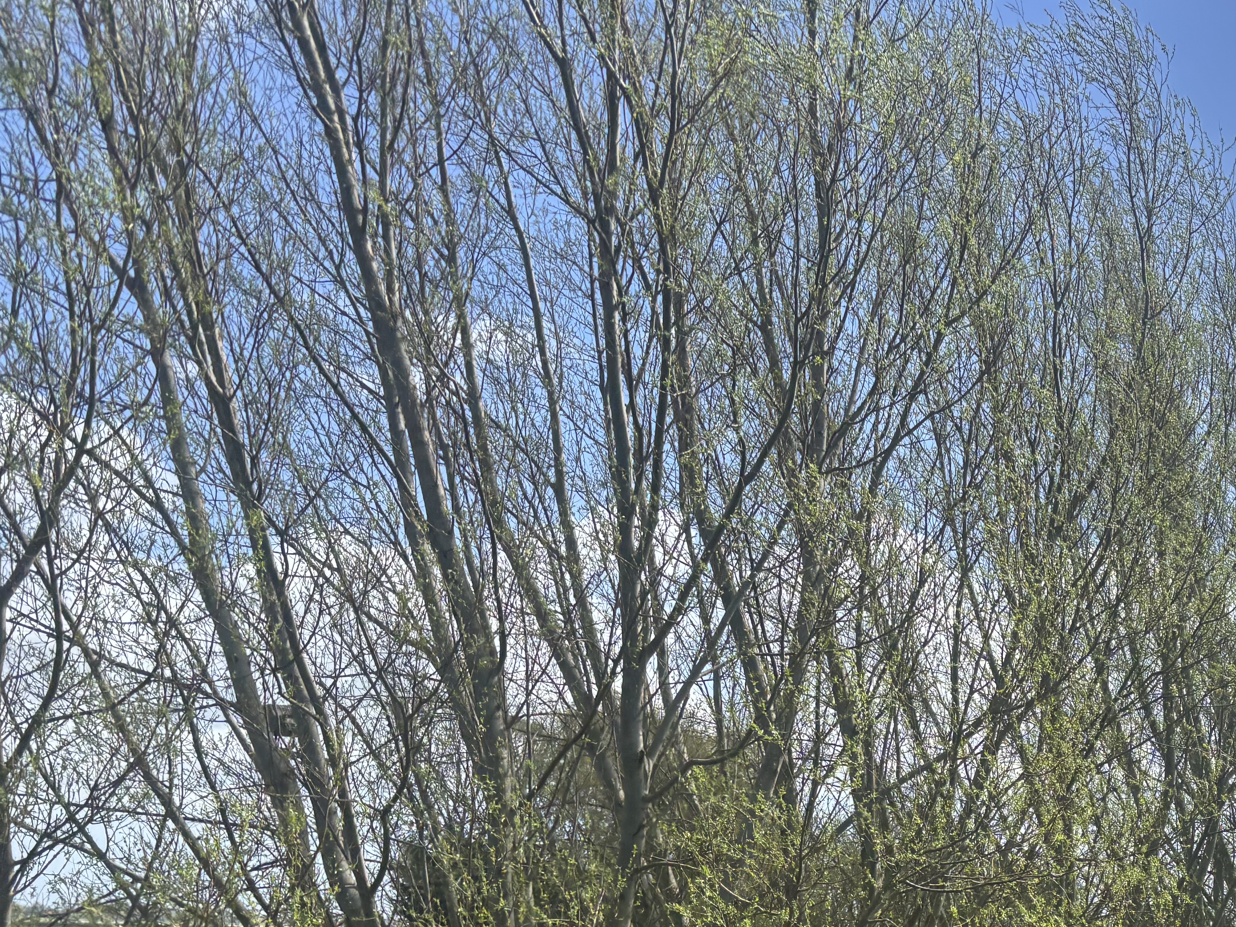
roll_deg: -0.6
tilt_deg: +4.2
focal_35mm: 47
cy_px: 807
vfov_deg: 29.8
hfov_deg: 38.5
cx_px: 1034
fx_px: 1678
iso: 50
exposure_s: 1/2288
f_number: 1.6
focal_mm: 5.96
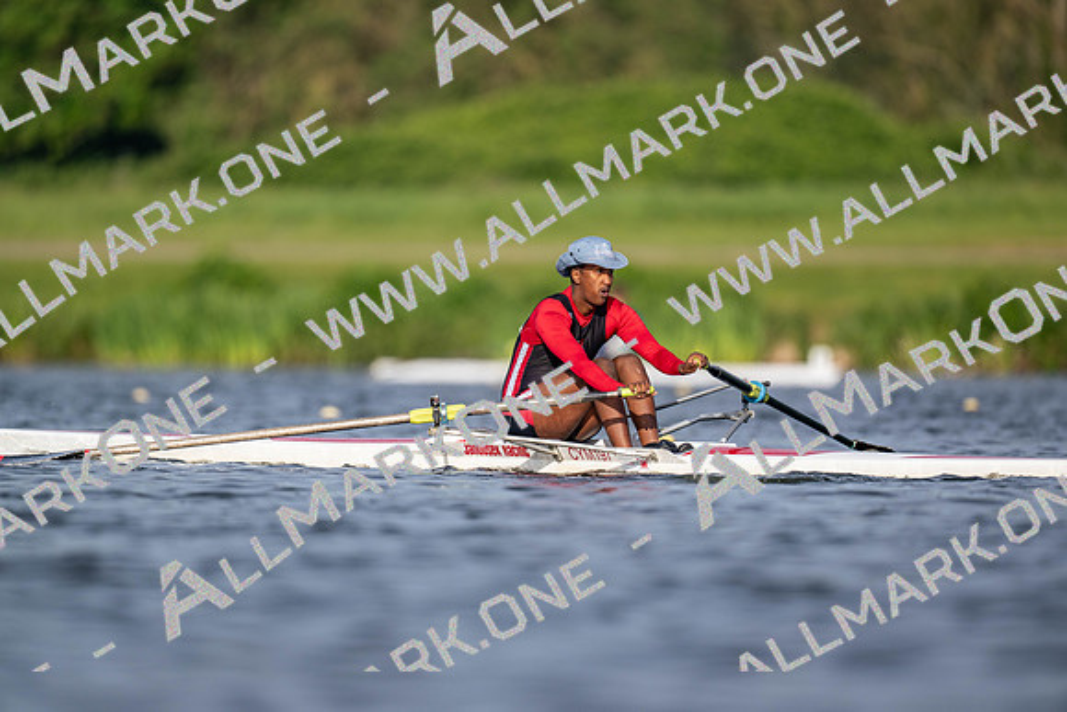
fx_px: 17787
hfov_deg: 3.4
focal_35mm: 600
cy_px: 356
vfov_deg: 2.3
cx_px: 534
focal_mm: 600
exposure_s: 1/2500
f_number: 4
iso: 220
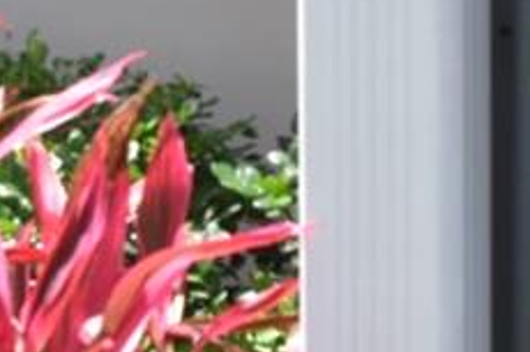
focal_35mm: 209
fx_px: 3075
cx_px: -55
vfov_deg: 6.5
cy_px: -225
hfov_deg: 9.7
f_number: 10
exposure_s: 1/200
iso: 400
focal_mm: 20
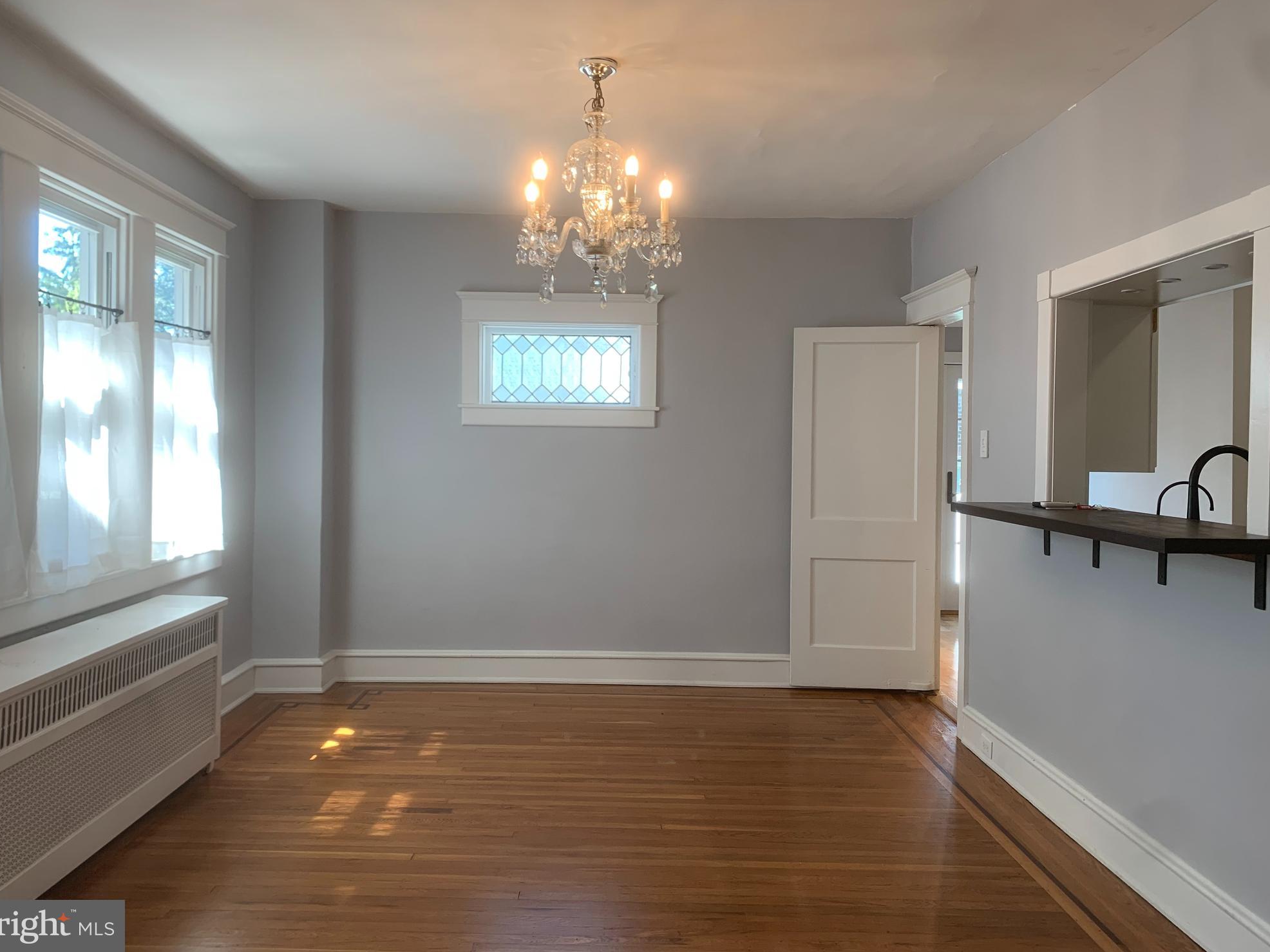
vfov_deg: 51.3
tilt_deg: -0.8
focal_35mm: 27
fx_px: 991
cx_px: 623
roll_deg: -0.8
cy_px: 458
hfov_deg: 65.3
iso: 50
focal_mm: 4.25
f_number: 1.8
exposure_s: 1/120
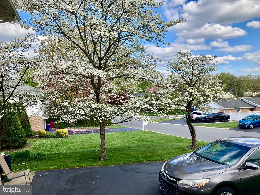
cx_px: 130
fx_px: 210
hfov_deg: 63.4
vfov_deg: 49.7
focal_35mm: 28
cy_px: 98
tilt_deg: +0.2
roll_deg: +0.4
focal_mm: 3.99
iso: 20
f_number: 1.8
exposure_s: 1/934
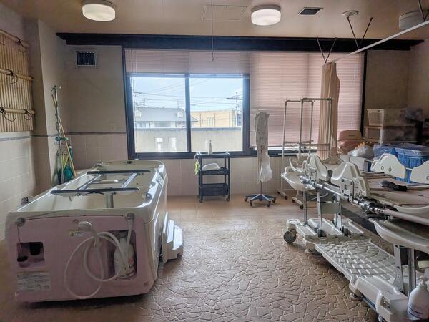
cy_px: 161
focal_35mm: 24
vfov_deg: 56.8
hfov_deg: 71.6
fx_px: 297
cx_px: 214
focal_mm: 4.53
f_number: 1.7
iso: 25
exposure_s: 1/2985
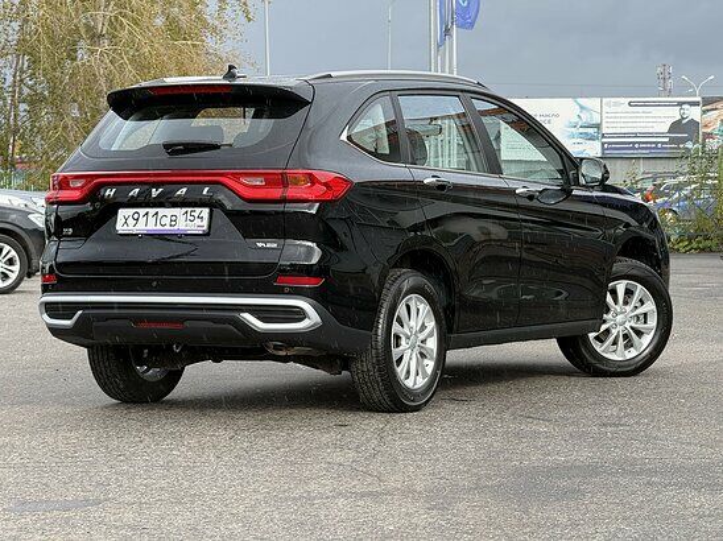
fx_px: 2504
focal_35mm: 120
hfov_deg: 16.4
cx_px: 362
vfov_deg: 12.3
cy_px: 270
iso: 64
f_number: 2.8
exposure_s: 1/313
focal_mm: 15.66
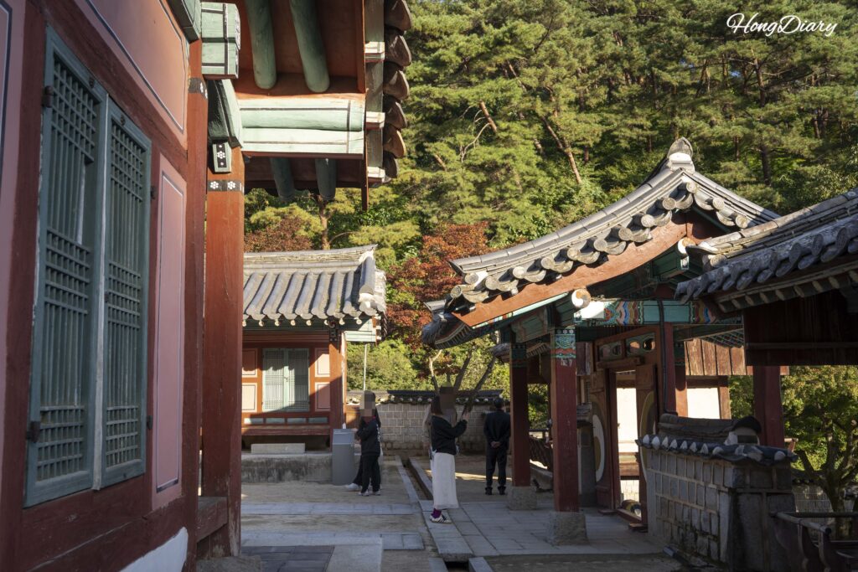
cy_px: 286
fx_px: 858
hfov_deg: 53.1
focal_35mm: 36
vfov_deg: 36.9
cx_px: 429
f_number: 7.1
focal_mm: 36
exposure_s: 1/80
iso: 100
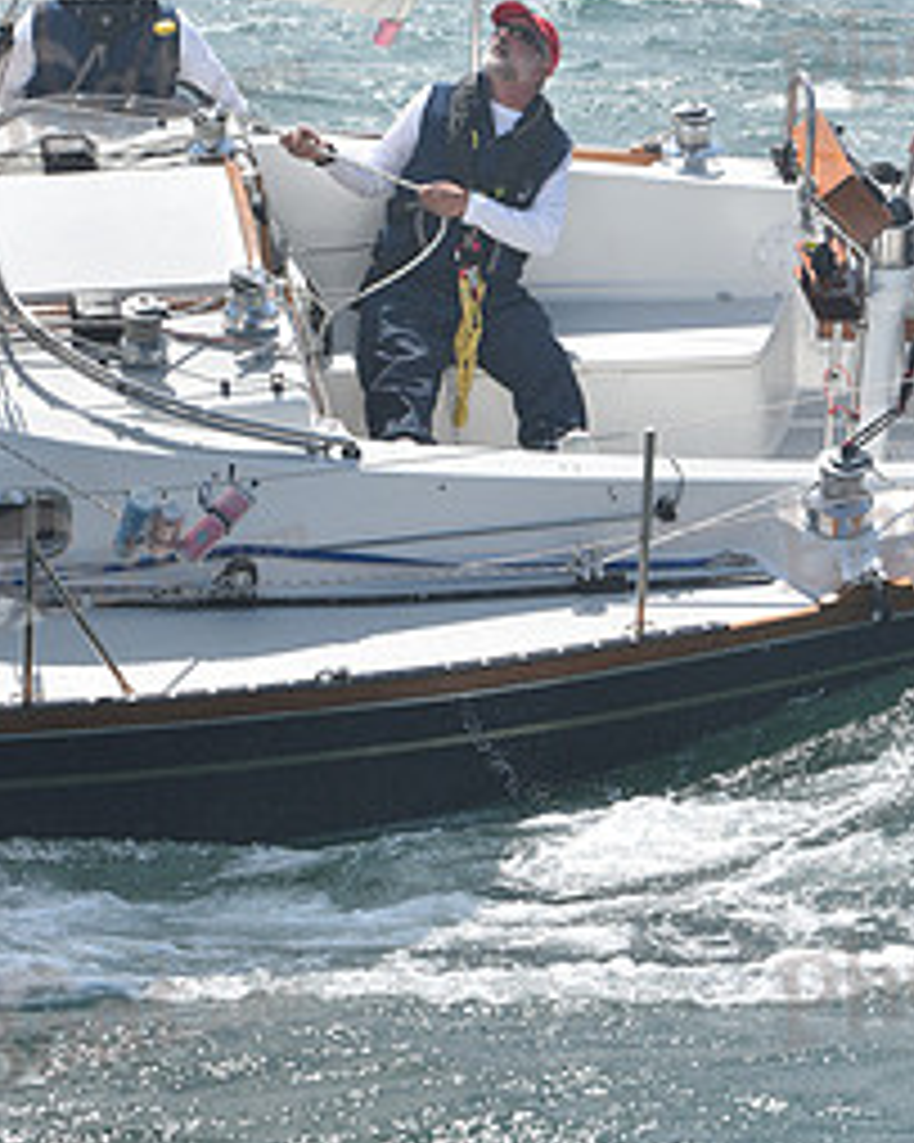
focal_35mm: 150
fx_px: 5075
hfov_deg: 10.3
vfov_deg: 12.8
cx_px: 543
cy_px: 306
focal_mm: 70
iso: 320
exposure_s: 1/1000
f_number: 9
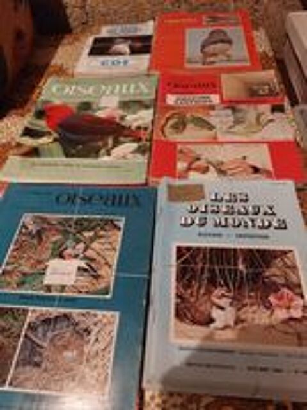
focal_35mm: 25
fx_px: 296
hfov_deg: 54.9
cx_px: 154
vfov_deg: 69.4
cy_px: 205
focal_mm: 5.23
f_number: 1.8
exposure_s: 1/50
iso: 500
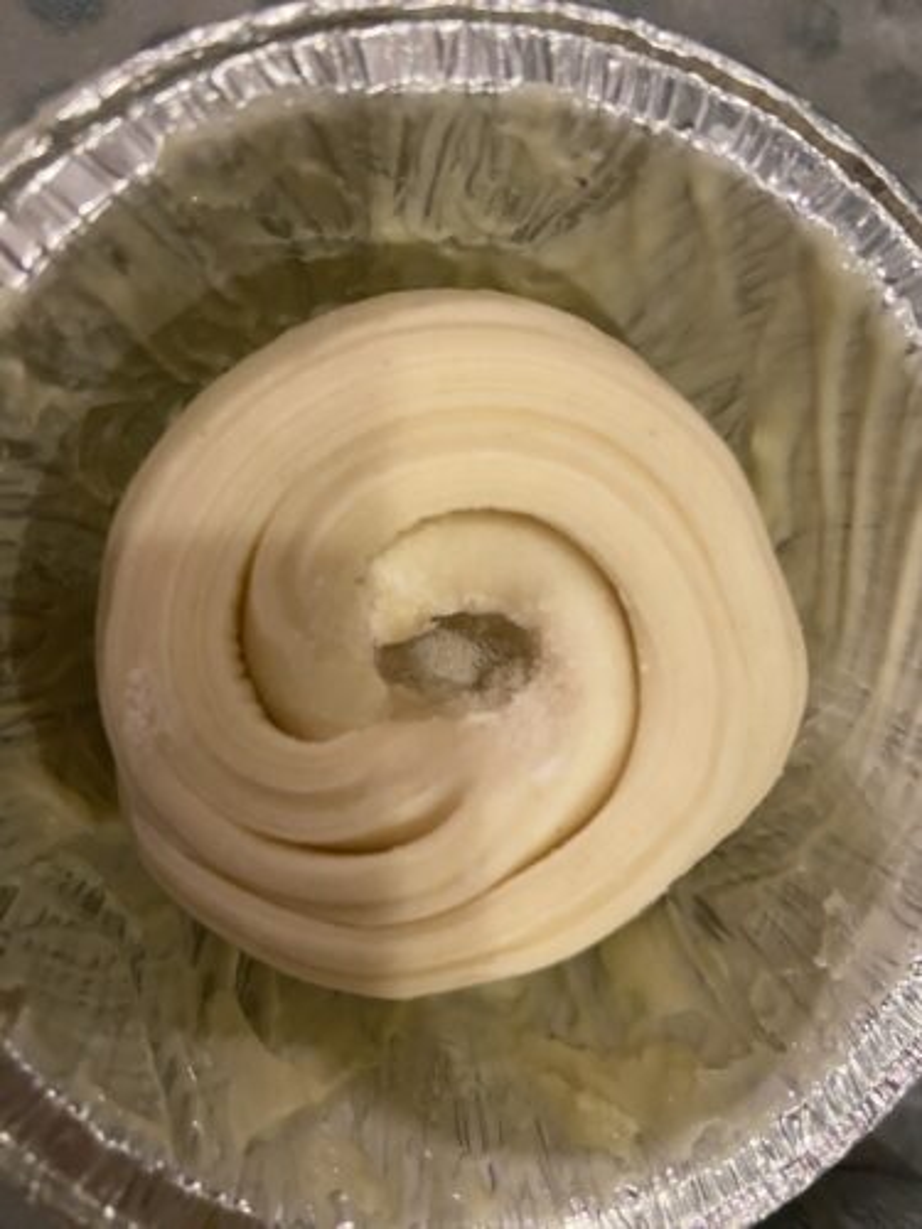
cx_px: 461
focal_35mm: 25
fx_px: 888
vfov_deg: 69.4
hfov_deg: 54.9
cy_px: 614
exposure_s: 1/50
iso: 500
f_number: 1.8
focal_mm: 4.25
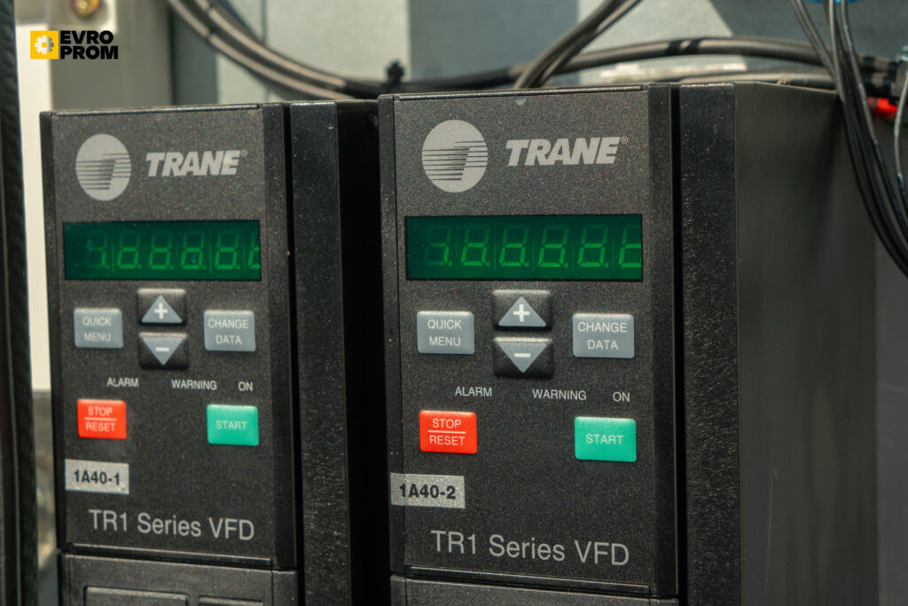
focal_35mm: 67
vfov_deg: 20.3
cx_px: 454
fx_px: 1690
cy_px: 303
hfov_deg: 30.1
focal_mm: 67
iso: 250
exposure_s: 1/320
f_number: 11
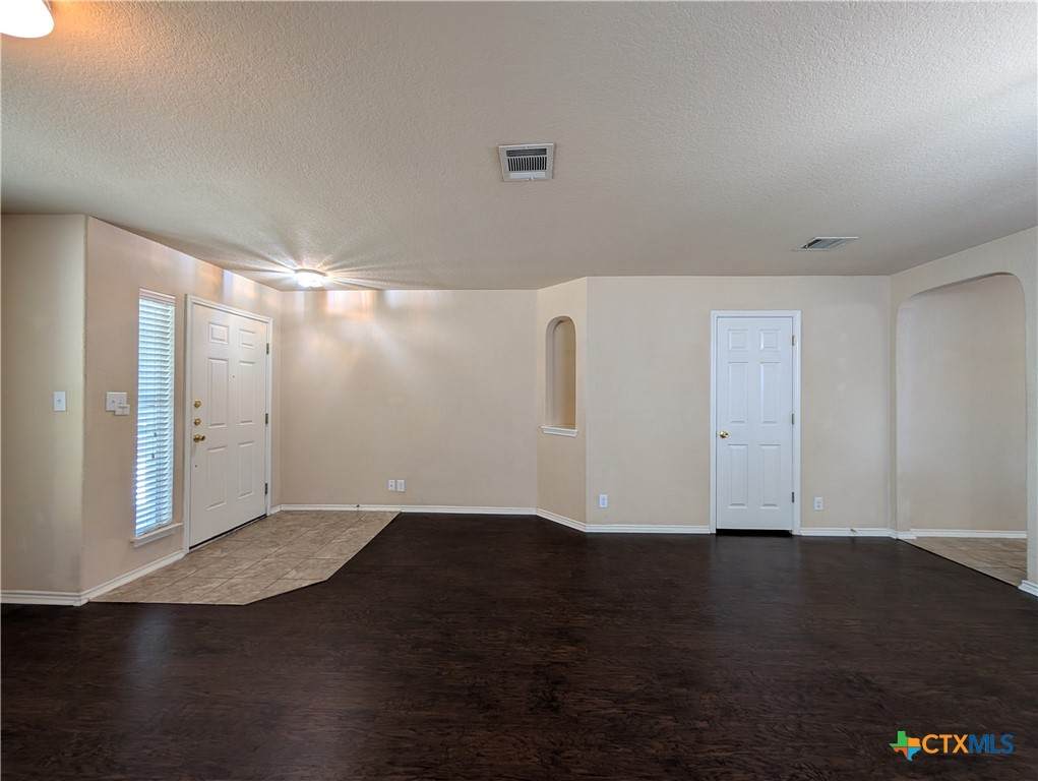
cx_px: 519
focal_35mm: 12
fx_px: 360
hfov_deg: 110.5
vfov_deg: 94.6
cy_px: 390
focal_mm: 2.02
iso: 76
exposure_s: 1/40
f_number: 1.7
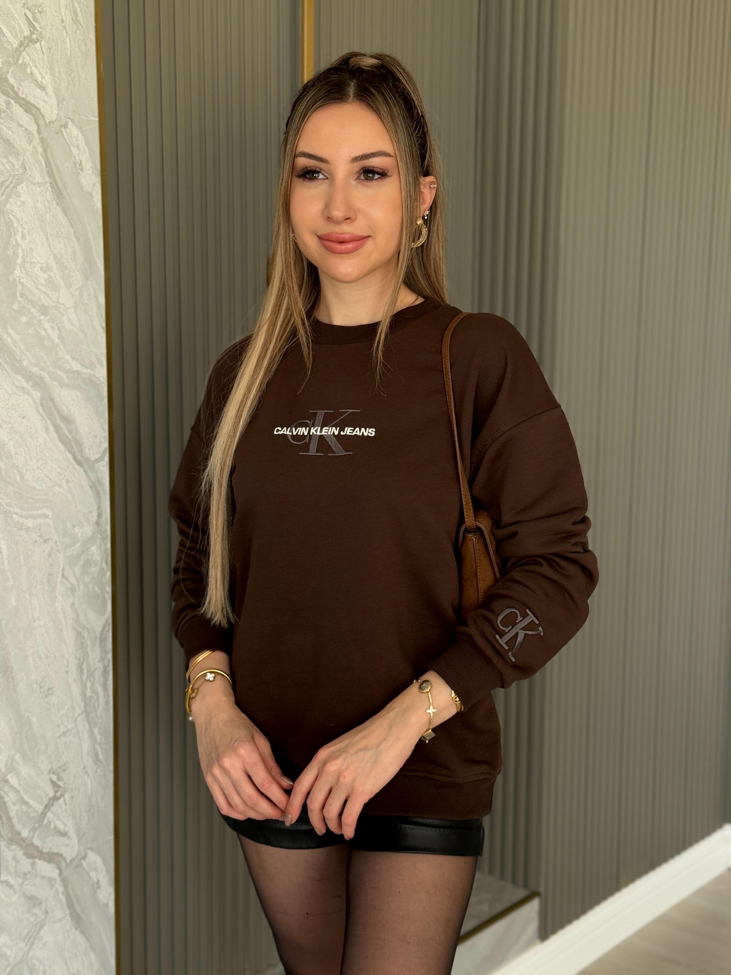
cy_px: 488
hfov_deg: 30.3
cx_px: 366
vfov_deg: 39.7
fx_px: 1352
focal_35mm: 48
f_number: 1.78
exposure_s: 1/145
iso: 64
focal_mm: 6.76
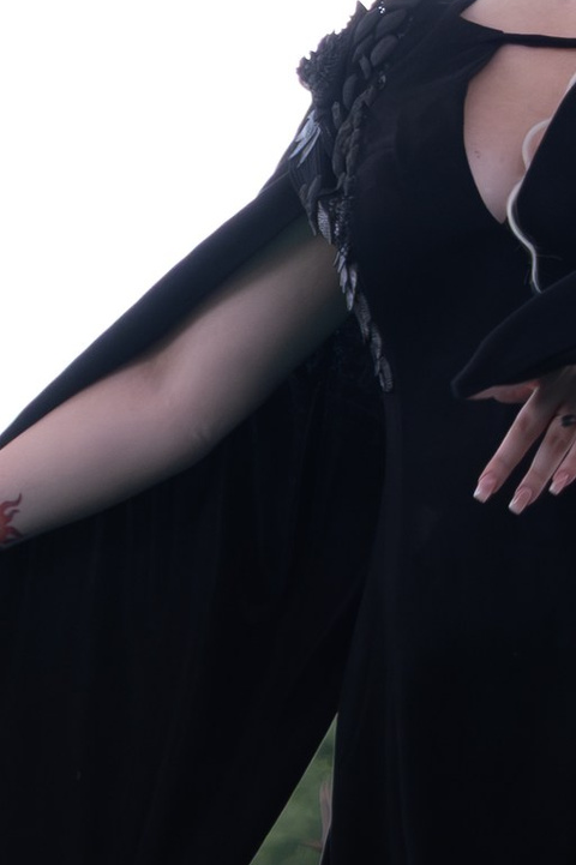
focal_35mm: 389
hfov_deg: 3.5
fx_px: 9344
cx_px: 960
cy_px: 324
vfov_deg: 5.3
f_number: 3.6
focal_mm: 48.5
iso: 800
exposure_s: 1/640
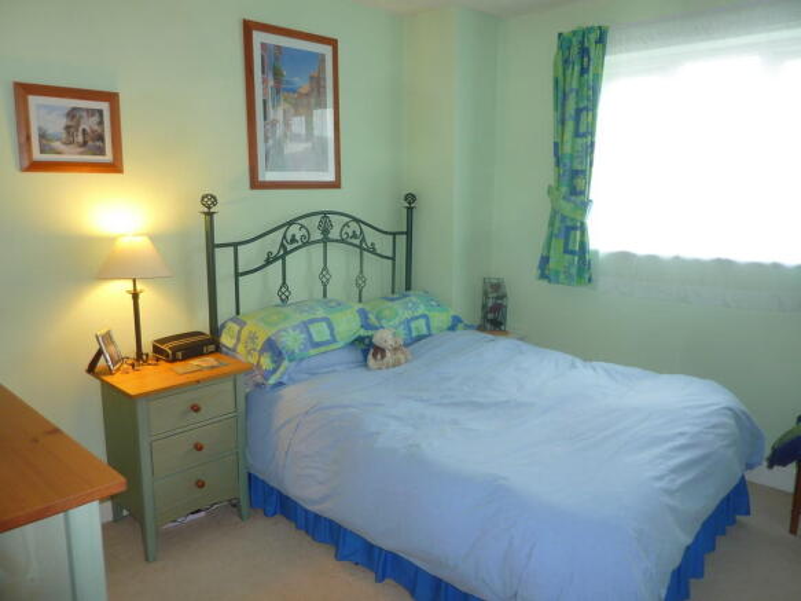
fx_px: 578
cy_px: 300
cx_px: 400
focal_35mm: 25
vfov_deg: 54.9
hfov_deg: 69.4
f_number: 3.3
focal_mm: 4.1
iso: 100
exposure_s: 1/10
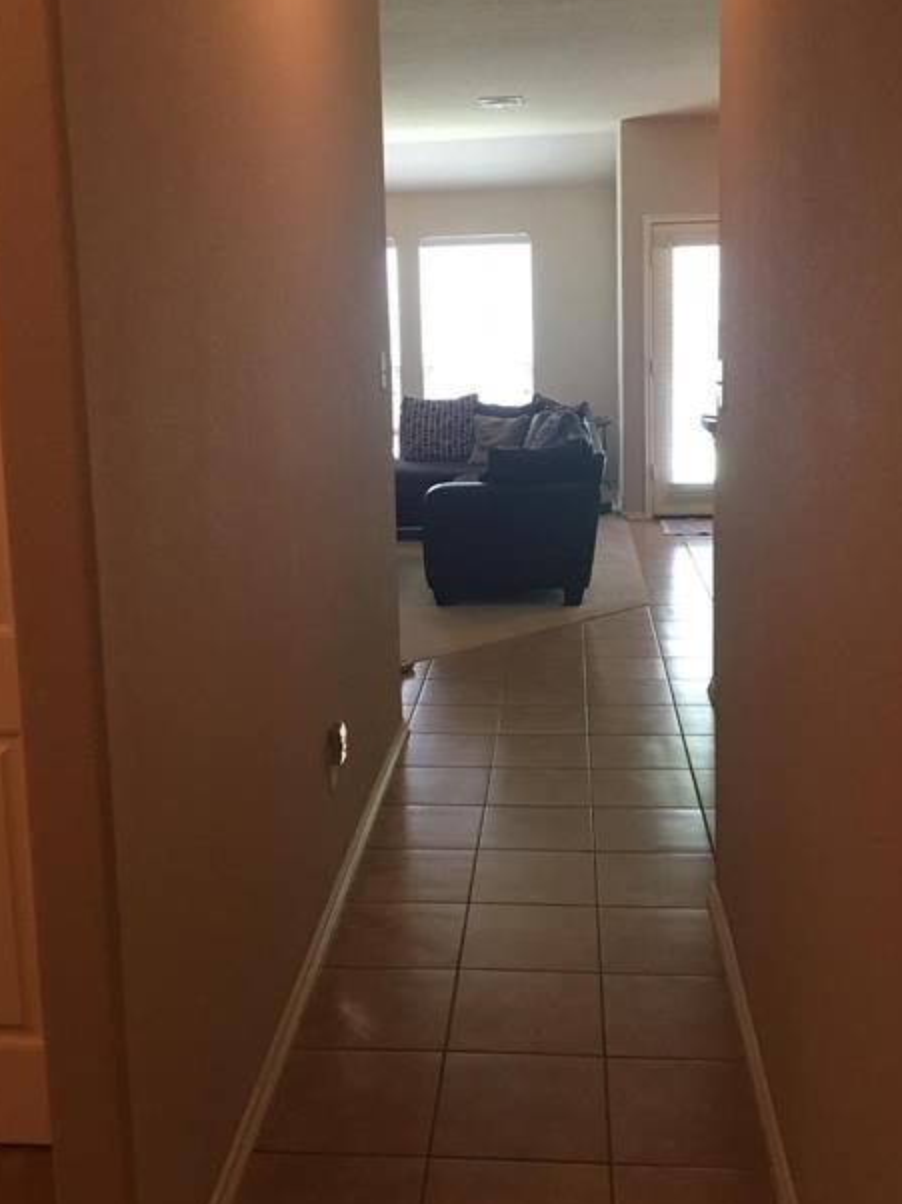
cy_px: 480
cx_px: 434
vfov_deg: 49.8
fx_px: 1286
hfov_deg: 38.6
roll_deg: +1.5
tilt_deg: -6.5
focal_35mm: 37
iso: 50
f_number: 2.2
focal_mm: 4.15
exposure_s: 1/15
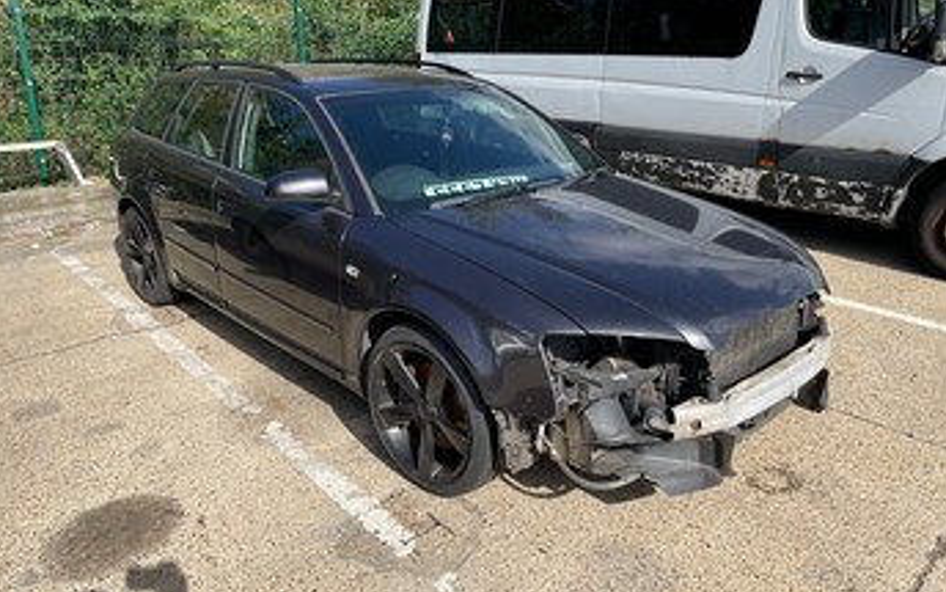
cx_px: 473
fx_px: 722
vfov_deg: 44.5
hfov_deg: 66.5
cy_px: 262
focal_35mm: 28
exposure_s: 1/2817
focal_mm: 4.2
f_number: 1.6
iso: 32
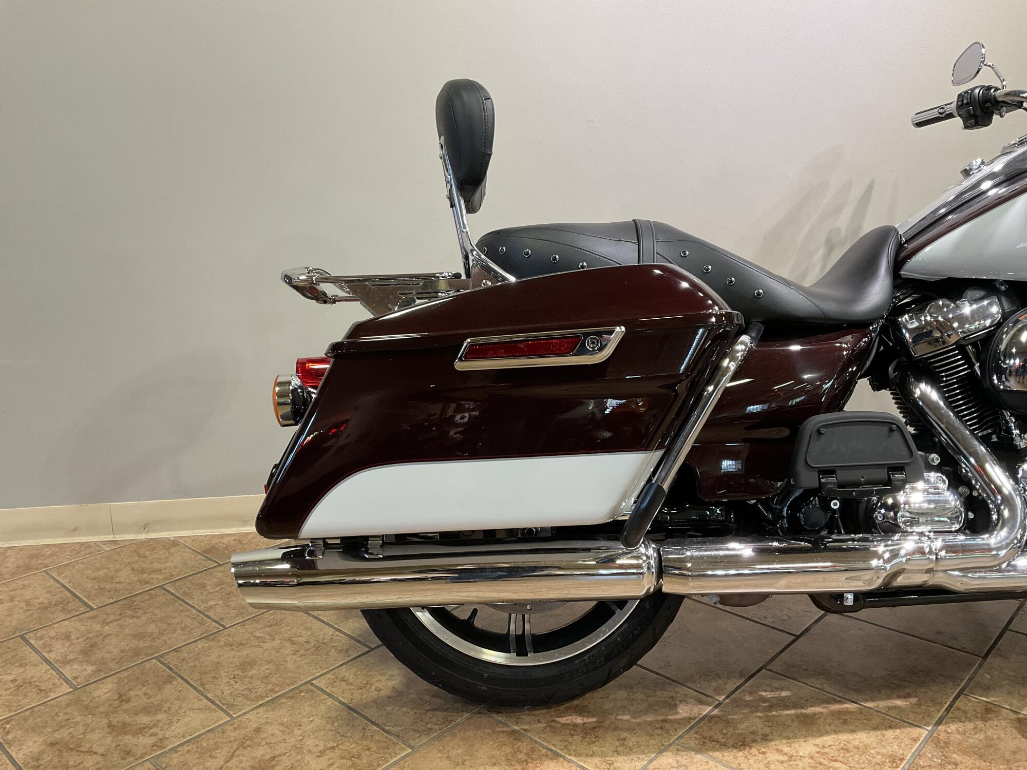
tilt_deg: -13.9
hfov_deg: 61.7
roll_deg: +0.9
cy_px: 385
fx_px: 860
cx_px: 514
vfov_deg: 48.2
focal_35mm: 29
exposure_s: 1/60
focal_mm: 3
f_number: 1.8
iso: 80
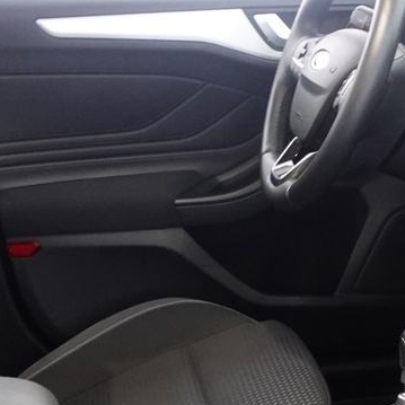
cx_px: 305
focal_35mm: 92
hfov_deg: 18.8
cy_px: 495
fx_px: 1218
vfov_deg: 17.9
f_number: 1.8
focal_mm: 9.4
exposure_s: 1/20
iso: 800
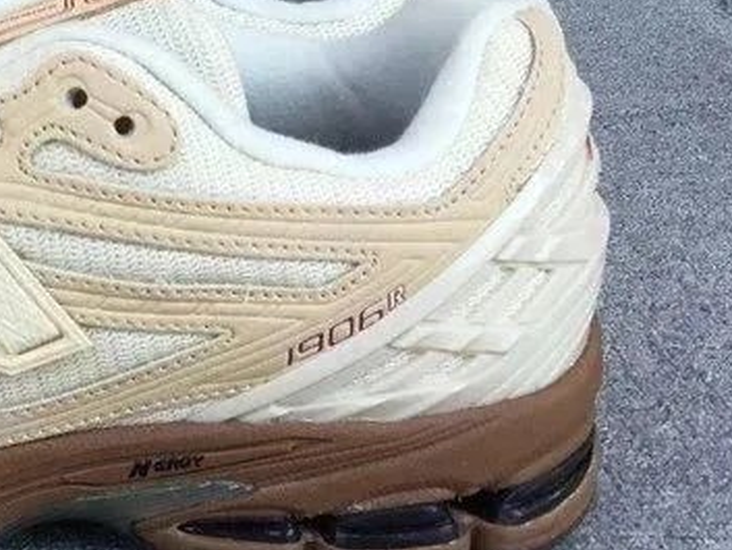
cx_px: -8
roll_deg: -1.9
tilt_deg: -24.0
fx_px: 1671
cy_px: 287
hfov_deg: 23.6
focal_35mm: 79
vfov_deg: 18.7
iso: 25
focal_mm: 3.3
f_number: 2.4
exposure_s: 1/327
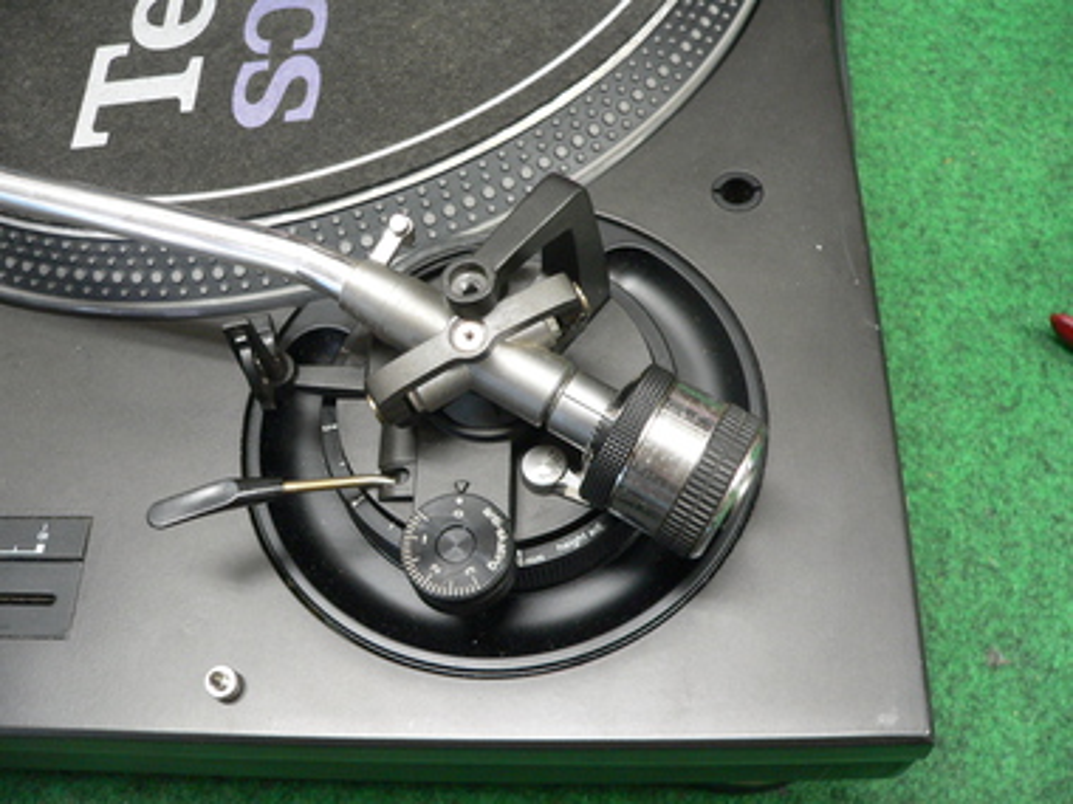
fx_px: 1116
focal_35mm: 36
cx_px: 536
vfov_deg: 39.7
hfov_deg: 51.4
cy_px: 402
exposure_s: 1/13
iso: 200
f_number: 2.8
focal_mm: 6
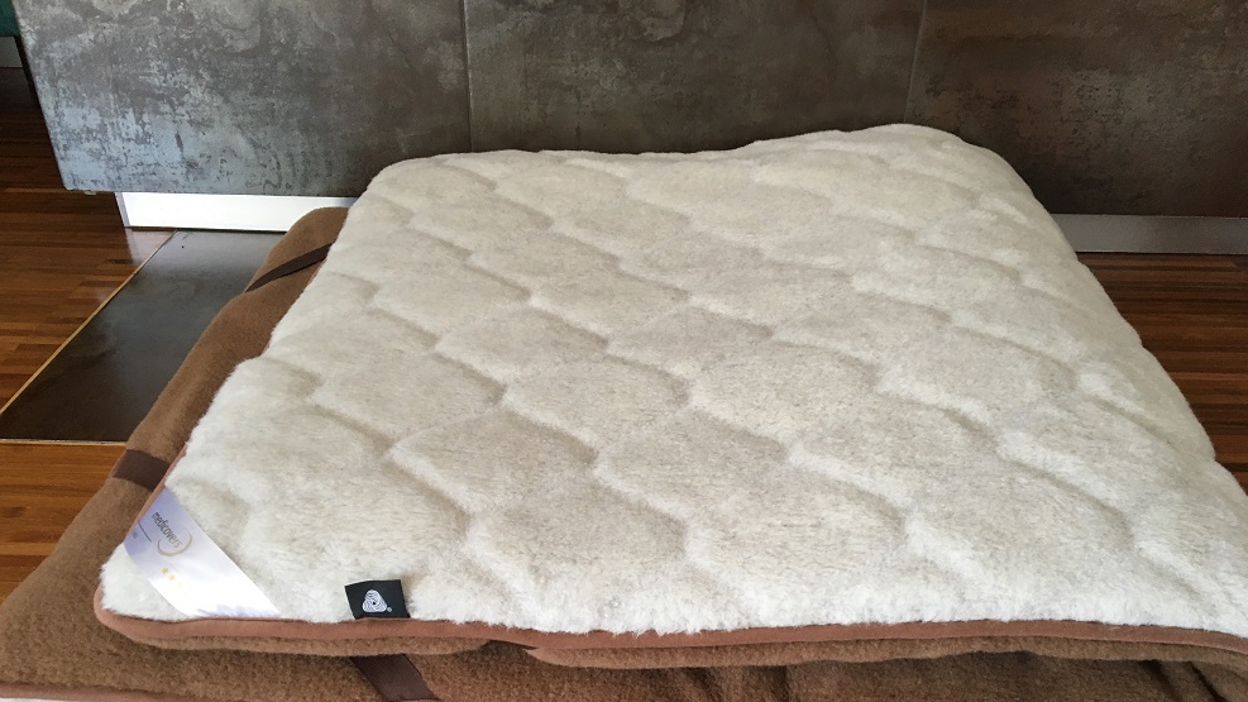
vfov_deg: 36.3
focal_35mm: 32
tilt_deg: -35.4
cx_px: 628
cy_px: 469
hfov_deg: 61.0
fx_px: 1059
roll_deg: -0.1
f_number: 2.2
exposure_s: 1/33
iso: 64
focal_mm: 4.15
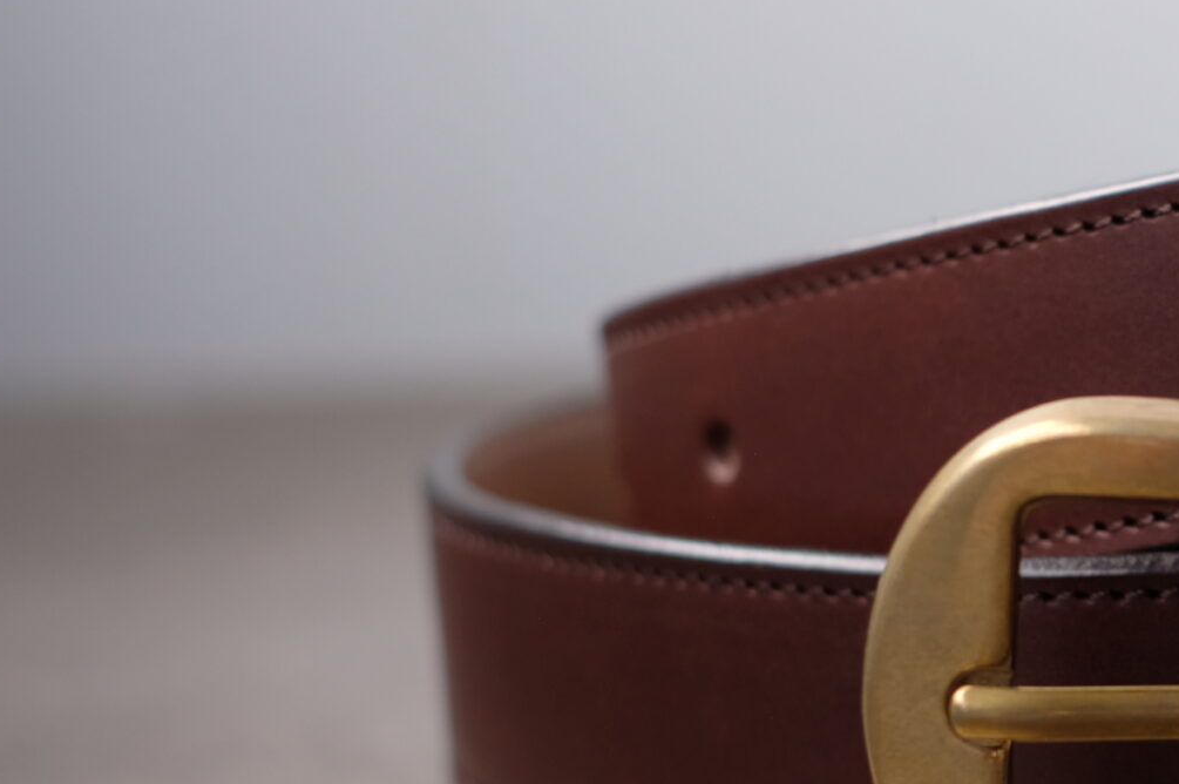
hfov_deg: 14.6
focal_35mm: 135
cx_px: 1486
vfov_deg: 10.1
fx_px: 4417
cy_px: 563
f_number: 2.8
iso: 200
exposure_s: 1/80
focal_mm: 35
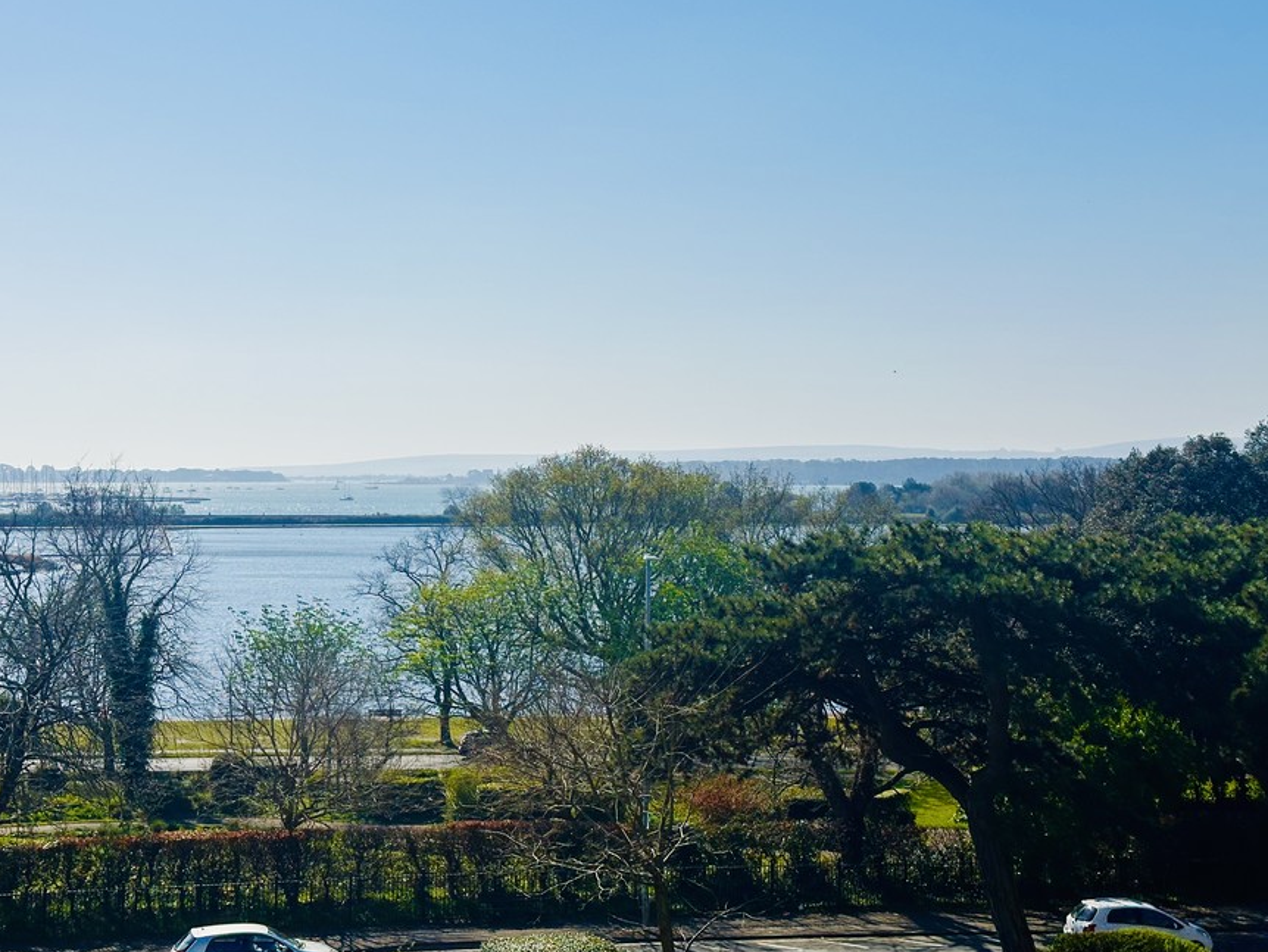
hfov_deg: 33.8
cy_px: 416
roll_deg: +0.1
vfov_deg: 25.7
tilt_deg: +1.1
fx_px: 2089
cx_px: 600
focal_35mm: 57
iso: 64
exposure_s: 1/13699
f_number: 1.78
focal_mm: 6.86
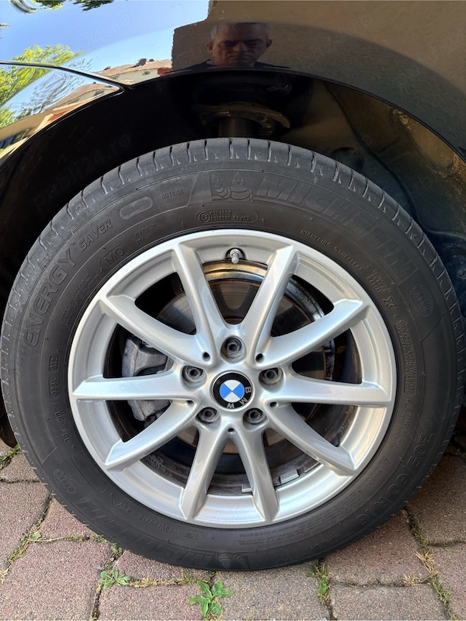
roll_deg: +1.6
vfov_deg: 67.3
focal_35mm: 26
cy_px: 310
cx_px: 233
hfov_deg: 53.1
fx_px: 467
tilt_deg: -16.6
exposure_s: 1/121
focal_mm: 5.96
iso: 80
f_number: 1.6
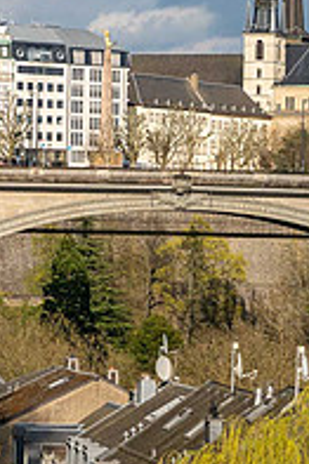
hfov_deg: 5.8
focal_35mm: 238
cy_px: 365
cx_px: 198
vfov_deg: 8.6
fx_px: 3069
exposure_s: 1/800
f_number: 4
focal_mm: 38.13
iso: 100
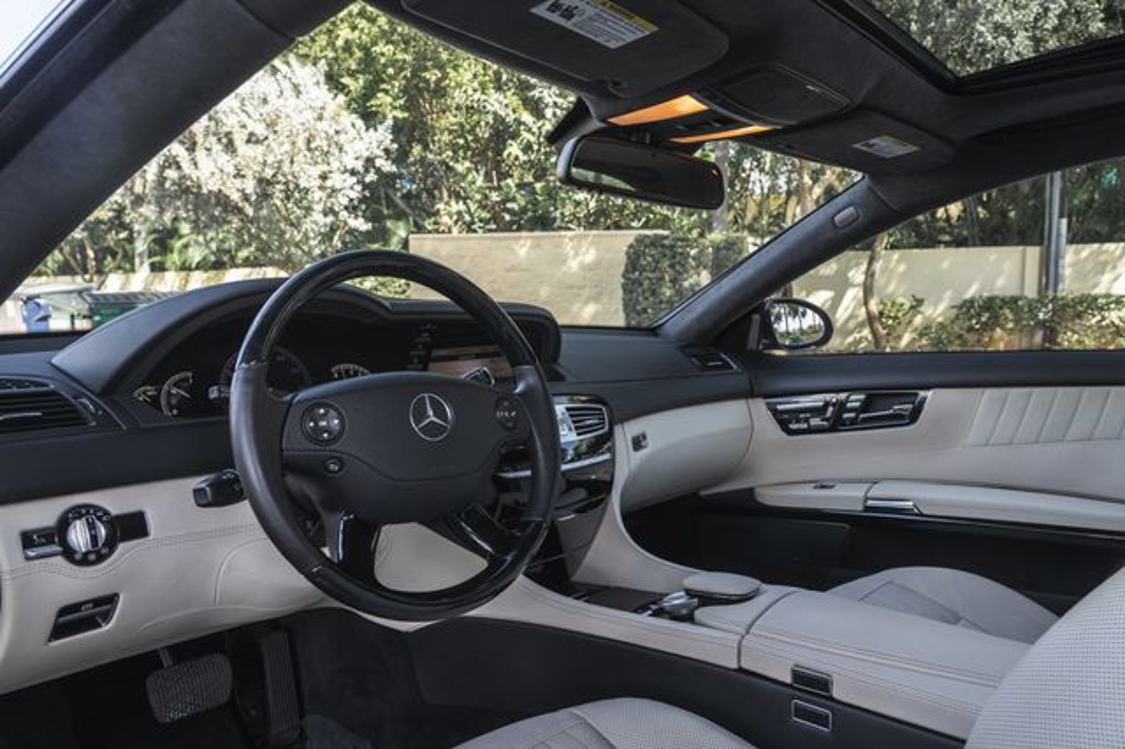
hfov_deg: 71.1
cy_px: 374
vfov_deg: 50.9
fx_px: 787
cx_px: 562
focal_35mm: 25
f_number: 7.1
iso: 640
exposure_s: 1/40
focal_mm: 24
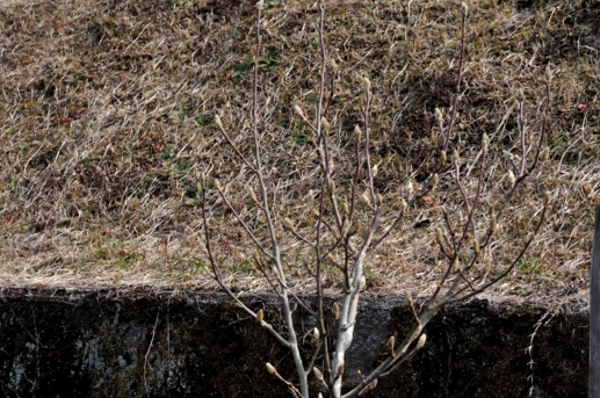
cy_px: 285
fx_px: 1930
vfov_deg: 11.8
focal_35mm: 116
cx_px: 366
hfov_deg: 17.6
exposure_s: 1/3000
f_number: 5.6
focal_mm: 50
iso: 800
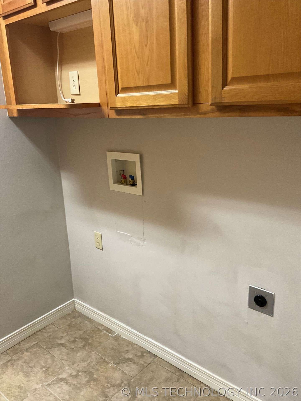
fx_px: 336
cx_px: 150
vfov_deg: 61.7
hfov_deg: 48.2
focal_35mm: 29
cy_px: 200
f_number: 1.8
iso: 160
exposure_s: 1/60
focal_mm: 3
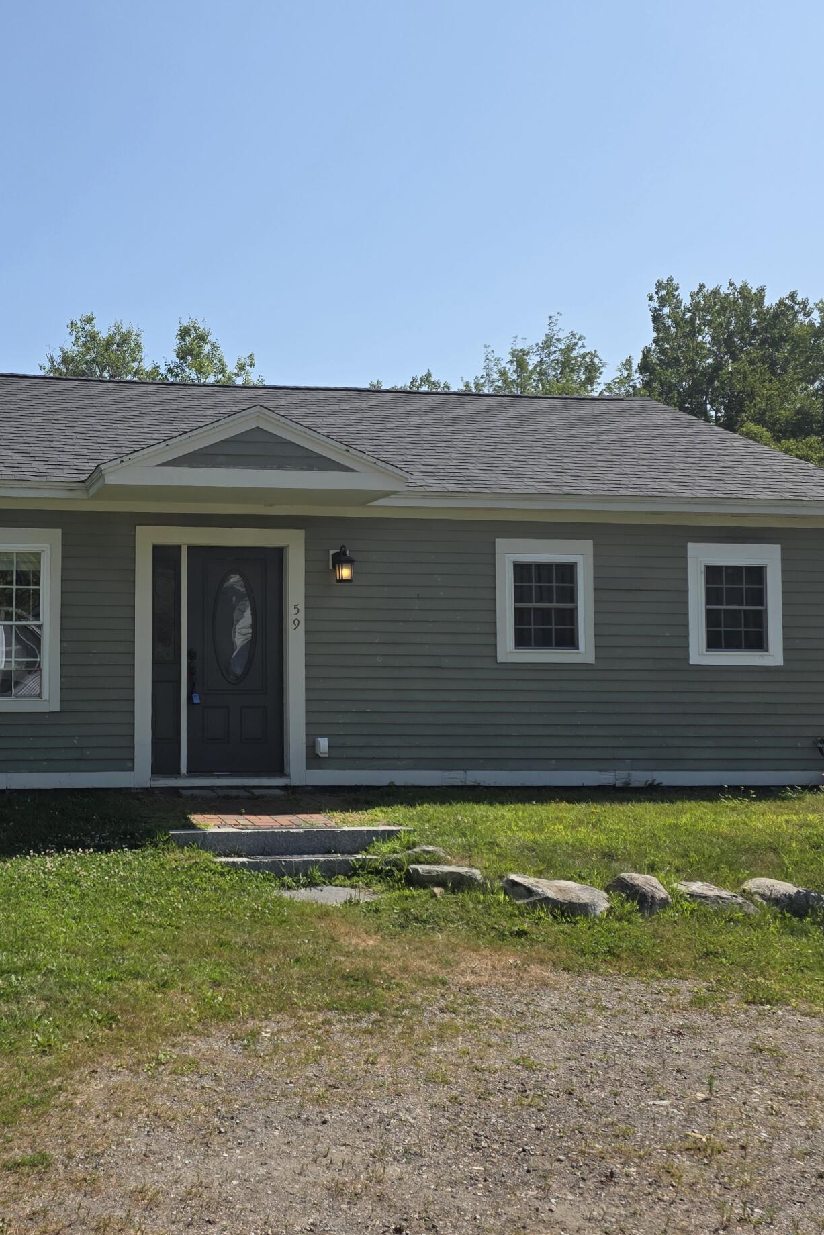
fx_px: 1339
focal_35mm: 39
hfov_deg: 33.2
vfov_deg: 49.5
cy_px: 621
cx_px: 159
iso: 80
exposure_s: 1/6355
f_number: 1.7
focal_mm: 6.3
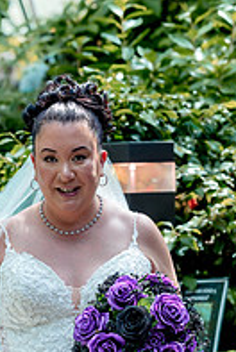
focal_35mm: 171
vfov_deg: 12.0
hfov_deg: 8.1
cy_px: 272
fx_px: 1675
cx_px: 86
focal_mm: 75
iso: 640
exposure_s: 1/640
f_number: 3.5
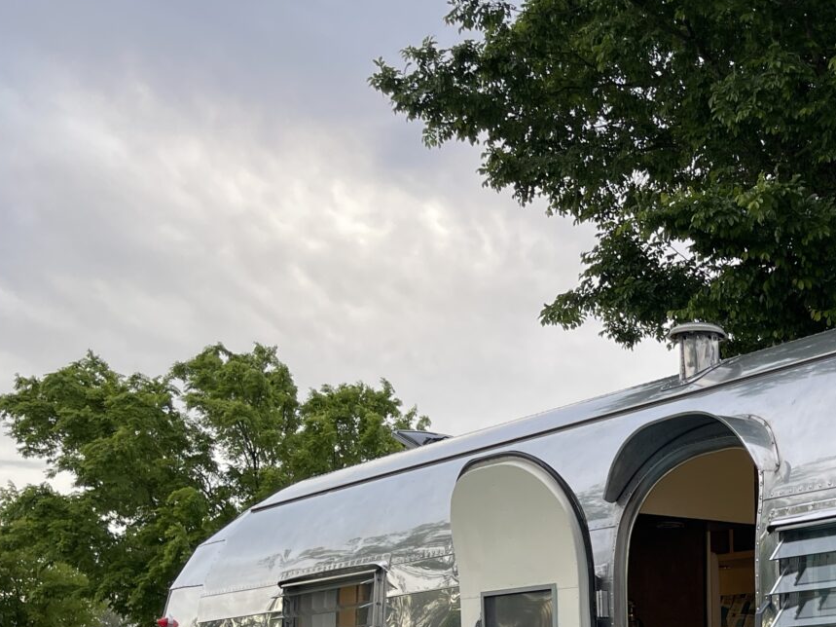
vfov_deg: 22.0
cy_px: 732
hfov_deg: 29.1
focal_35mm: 62
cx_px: 843
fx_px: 1497
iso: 40
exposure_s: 1/121
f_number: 1.6
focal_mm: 5.1
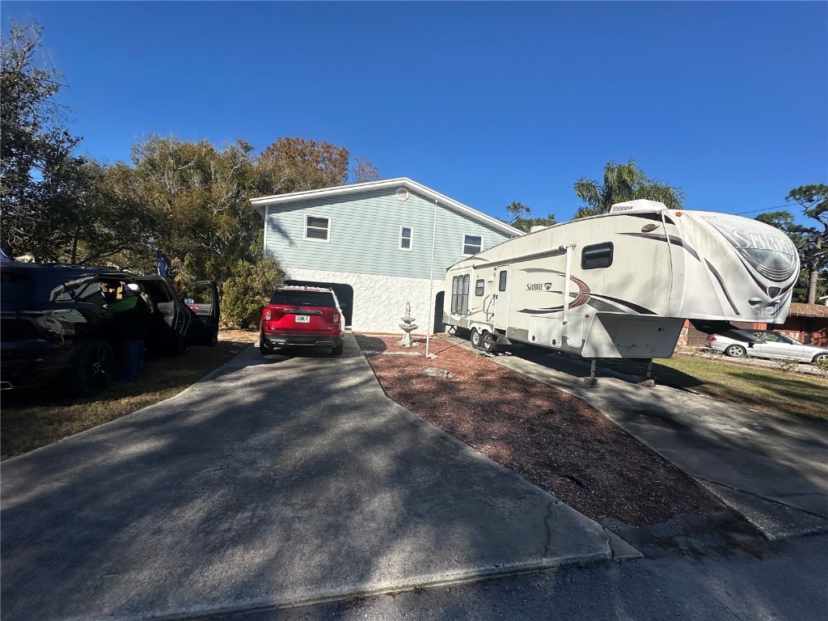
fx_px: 335
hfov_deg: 102.1
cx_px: 414
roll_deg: -2.6
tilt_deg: +5.1
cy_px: 310
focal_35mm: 14
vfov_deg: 85.7
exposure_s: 1/4132
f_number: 2.2
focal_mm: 2.22
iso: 50
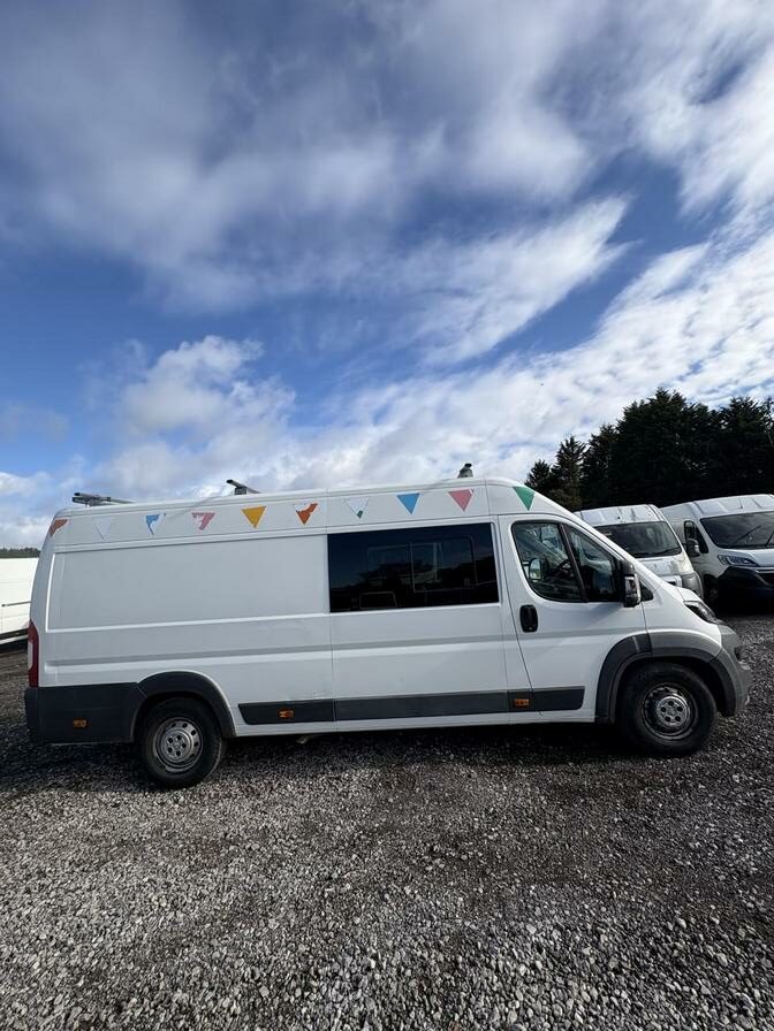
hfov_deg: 85.7
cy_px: 516
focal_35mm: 14
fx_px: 417
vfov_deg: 102.1
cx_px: 387
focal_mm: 2.22
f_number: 2.2
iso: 50
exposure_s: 1/2083
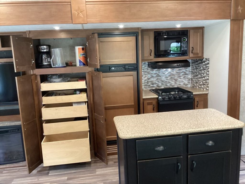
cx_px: 122
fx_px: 219
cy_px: 92
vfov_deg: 45.4
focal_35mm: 31
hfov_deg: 58.4
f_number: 2.4
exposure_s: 1/30
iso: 320
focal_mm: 3.3
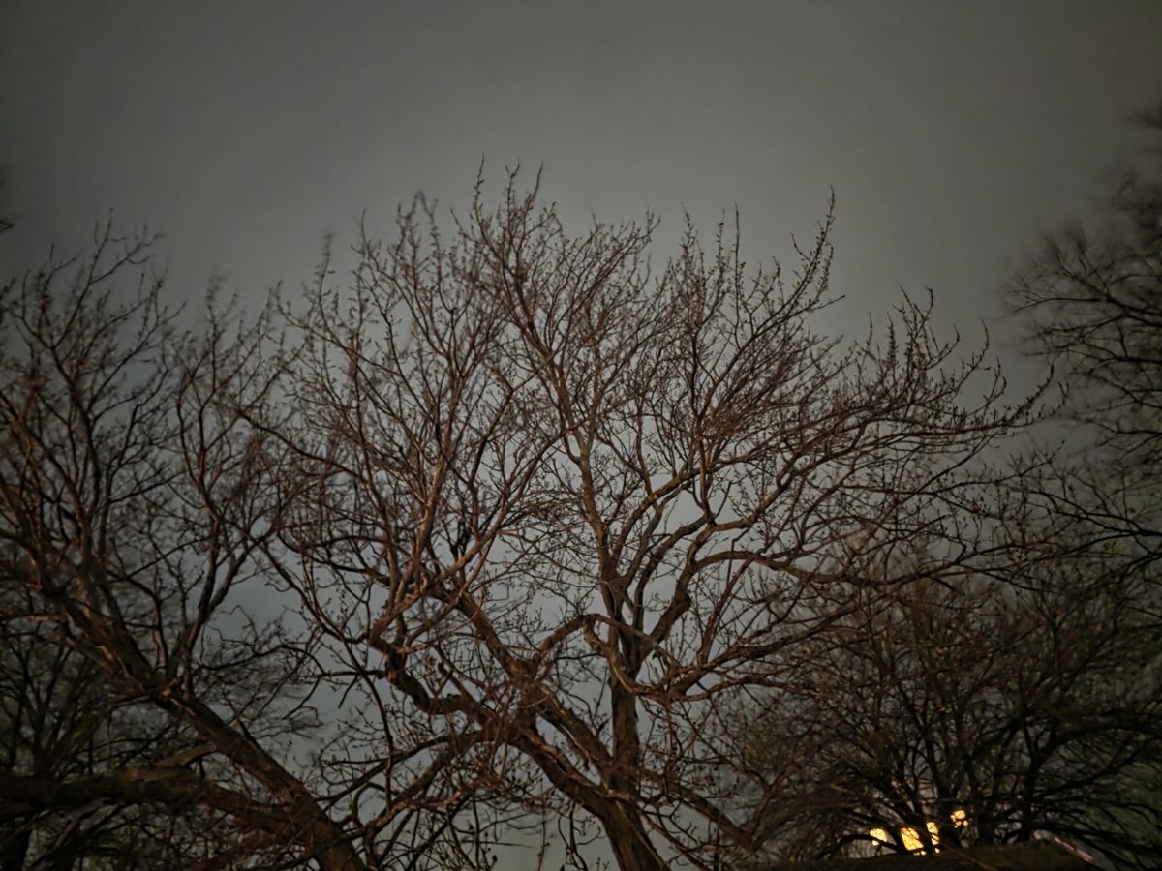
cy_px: 436
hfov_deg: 73.9
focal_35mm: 23
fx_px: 772
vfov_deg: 58.9
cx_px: 581
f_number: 1.7
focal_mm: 6.3
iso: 5000
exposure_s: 1/4
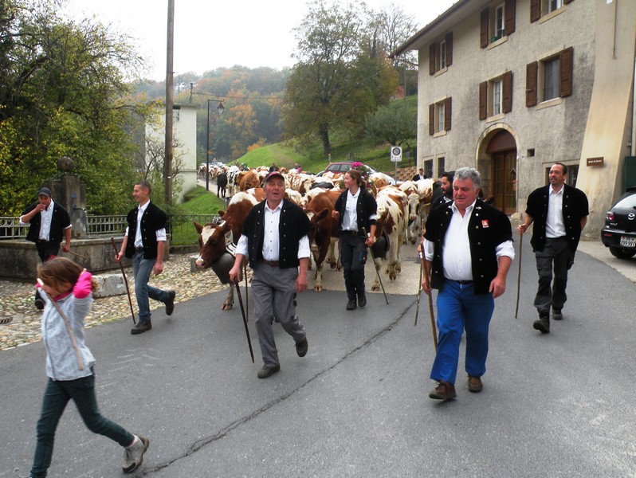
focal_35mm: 27
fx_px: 497
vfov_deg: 51.4
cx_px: 318
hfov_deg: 65.3
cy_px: 239
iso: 64
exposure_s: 1/112
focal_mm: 4.7
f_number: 4.5
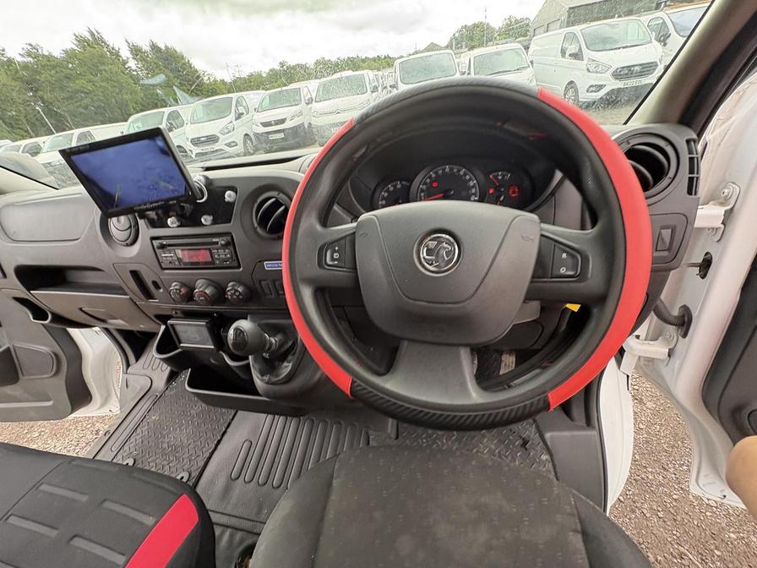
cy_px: 284
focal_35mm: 14
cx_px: 378
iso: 200
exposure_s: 1/99
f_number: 2.2
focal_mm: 2.22
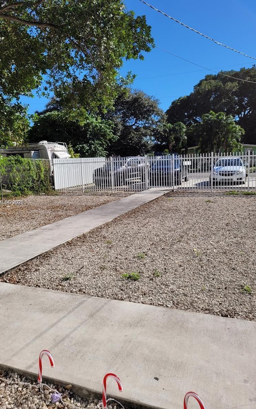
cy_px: 203
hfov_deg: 44.5
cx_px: 116
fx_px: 313
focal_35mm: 28
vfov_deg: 66.5
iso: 40
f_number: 1.8
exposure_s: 1/3272
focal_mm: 5.4
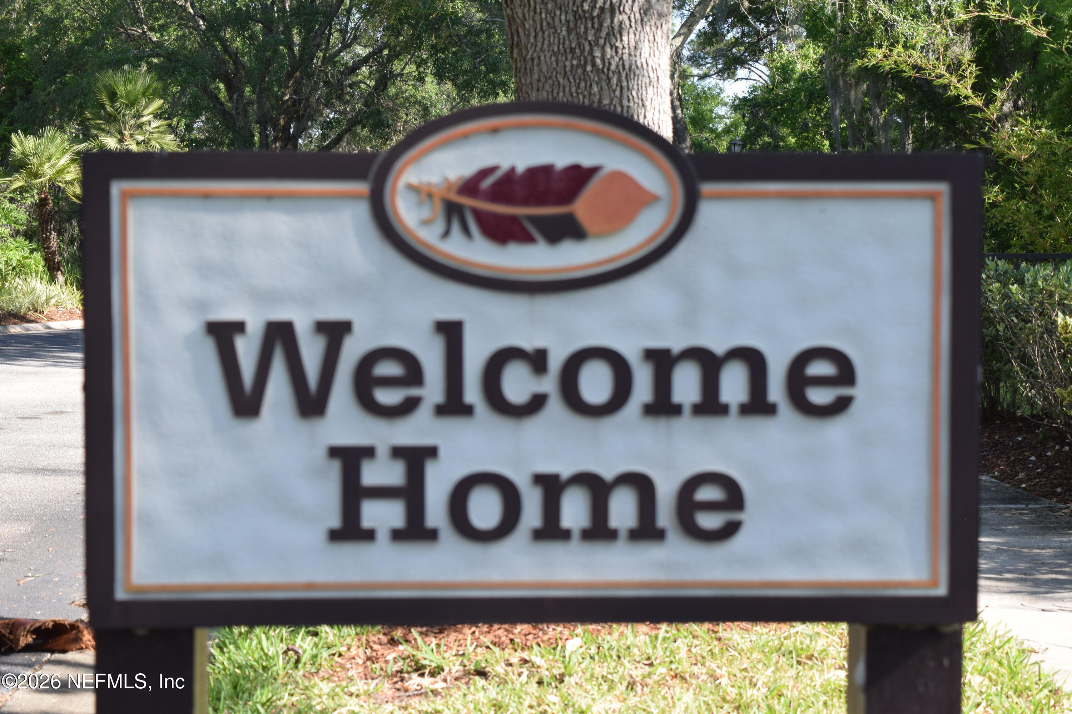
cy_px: 357
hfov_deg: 28.1
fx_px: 2144
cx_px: 536
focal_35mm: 72
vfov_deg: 18.9
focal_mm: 48
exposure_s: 1/250
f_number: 8
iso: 360
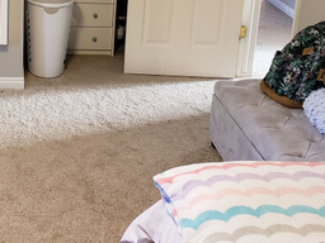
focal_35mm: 65
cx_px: 27
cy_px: 29
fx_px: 610
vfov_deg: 22.1
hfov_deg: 28.6
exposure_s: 1/30
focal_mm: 4.3
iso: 250
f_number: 2.4
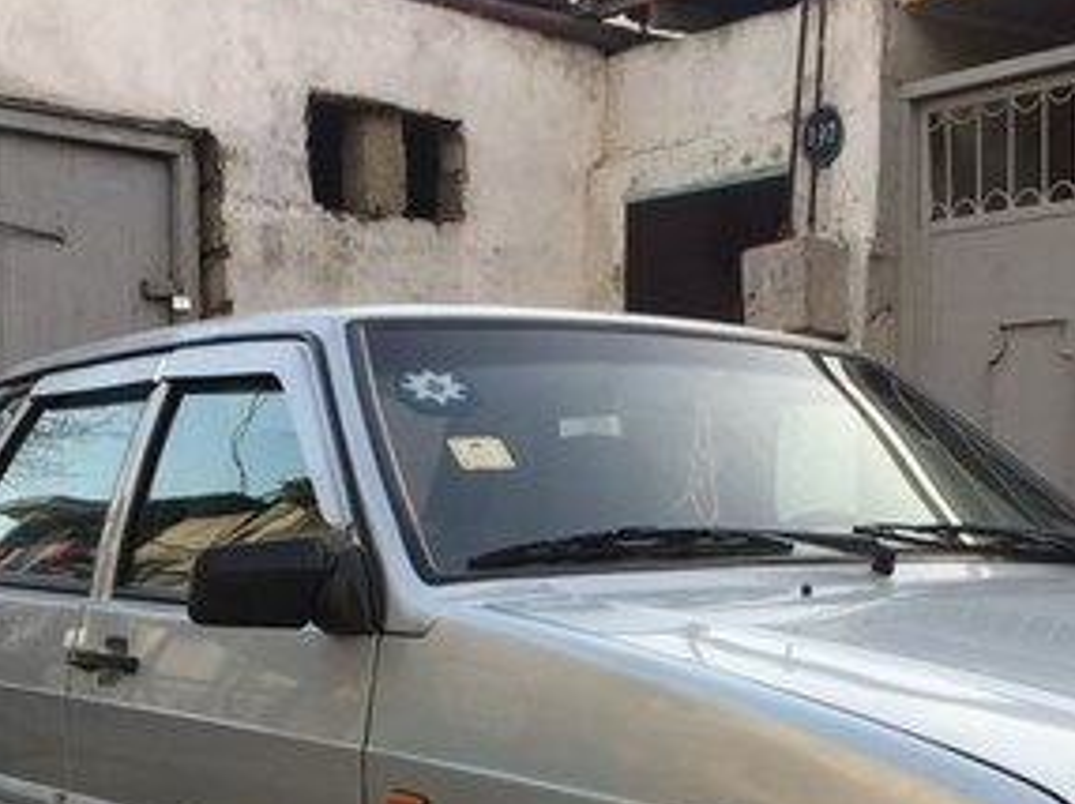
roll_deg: +0.1
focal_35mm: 67
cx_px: 695
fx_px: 2079
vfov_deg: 20.8
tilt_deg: -10.4
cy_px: 885
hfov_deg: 28.8
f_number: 2.2
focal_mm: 4.15
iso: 32
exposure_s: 1/154
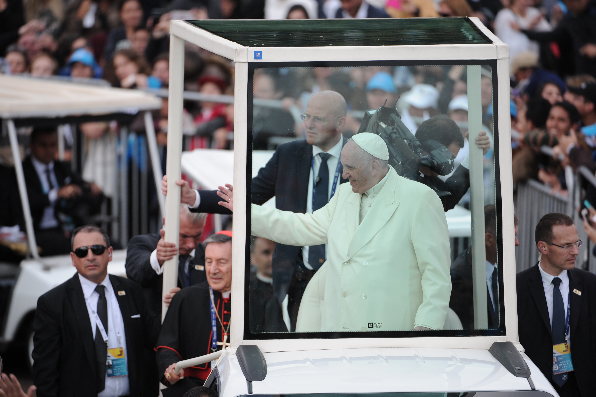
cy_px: 198
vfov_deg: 3.4
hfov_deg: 5.2
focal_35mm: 400
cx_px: 298
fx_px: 6618
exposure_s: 1/1000
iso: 500
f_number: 4
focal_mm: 400
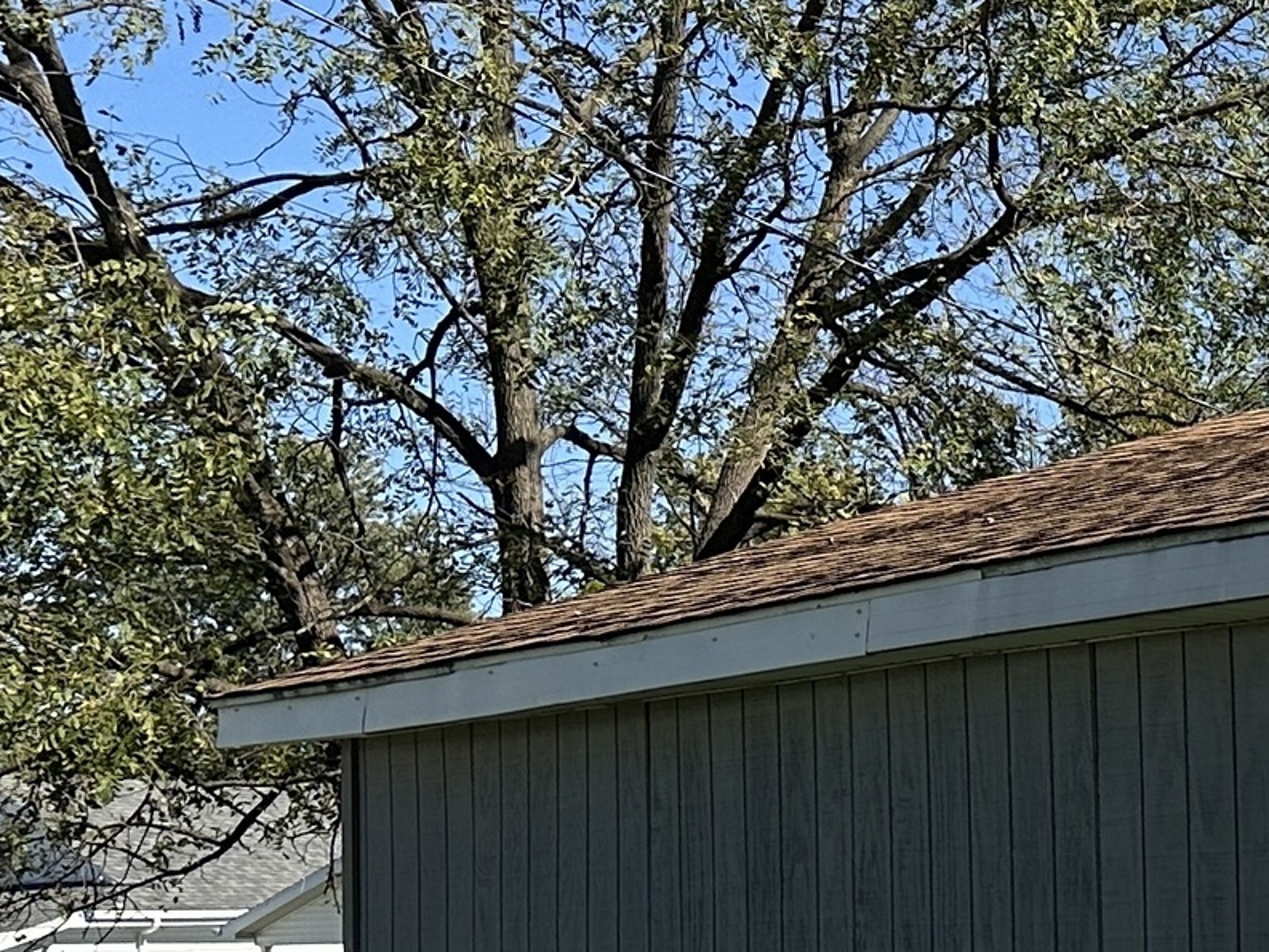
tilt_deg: +3.1
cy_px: 832
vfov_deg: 15.7
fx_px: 3410
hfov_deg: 17.6
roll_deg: +0.7
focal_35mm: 93
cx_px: 2197
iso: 80
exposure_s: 1/5525
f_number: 1.78
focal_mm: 6.86
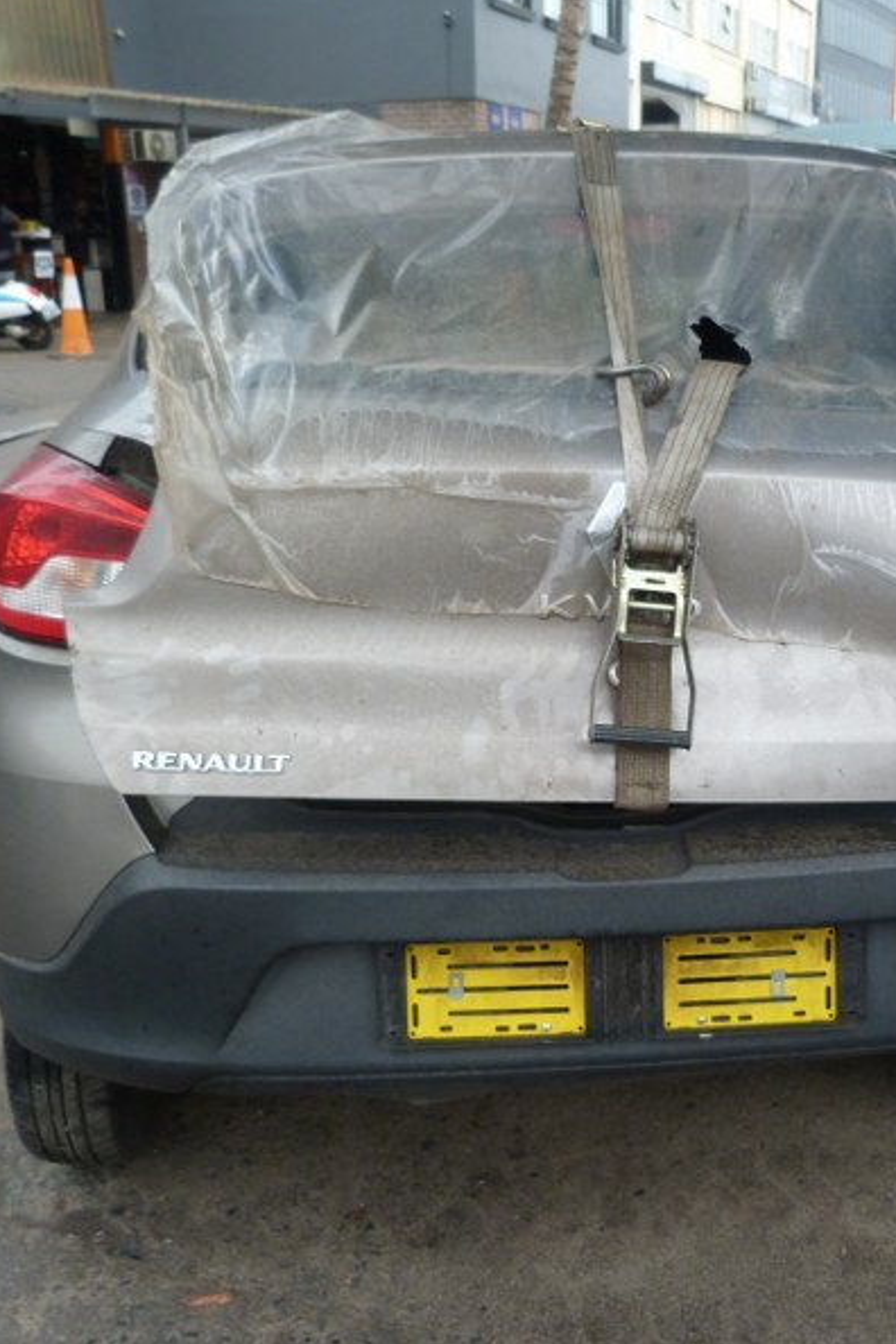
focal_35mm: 35
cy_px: 670
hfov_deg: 37.4
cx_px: 606
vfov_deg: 54.4
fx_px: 1307
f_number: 2.8
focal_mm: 4.5
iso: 125
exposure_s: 1/60
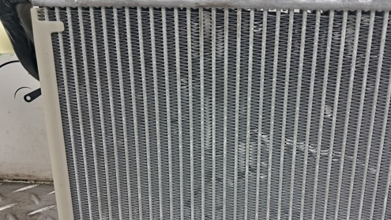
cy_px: 134
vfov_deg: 31.1
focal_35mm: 38
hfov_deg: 52.7
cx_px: 220
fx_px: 394
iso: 200
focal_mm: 4
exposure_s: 1/50
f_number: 1.8
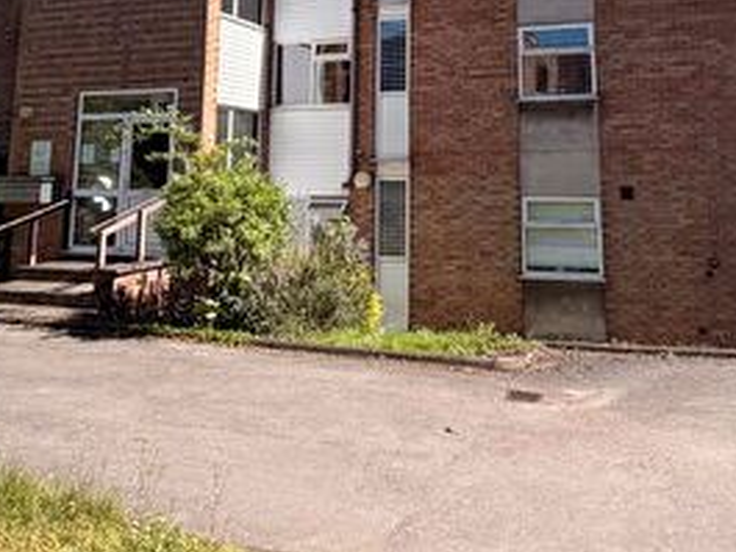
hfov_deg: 49.8
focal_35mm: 37
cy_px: 40
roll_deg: -0.1
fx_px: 787
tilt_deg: +10.5
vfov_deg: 36.0
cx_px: 444
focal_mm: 2.22
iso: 32
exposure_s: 1/770
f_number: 2.2
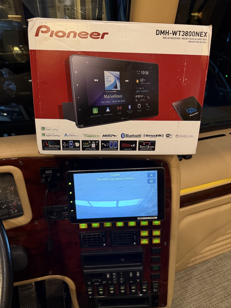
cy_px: 154
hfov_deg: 56.8
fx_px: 214
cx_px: 116
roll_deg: +0.2
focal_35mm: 24
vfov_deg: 71.6
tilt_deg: -30.1
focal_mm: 6.76
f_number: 1.78
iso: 640
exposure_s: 1/53
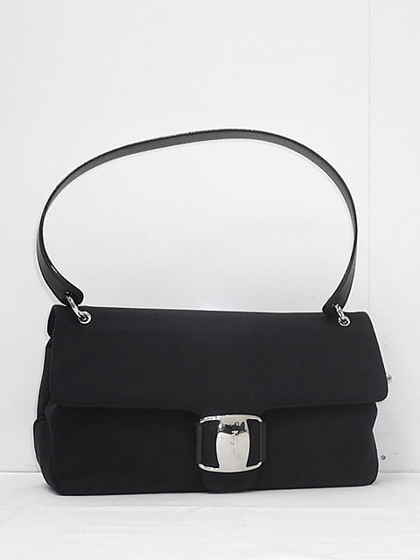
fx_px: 1052
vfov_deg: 29.8
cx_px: 210
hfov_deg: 22.6
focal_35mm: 65
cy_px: 280
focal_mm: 11.78
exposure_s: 1/60
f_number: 3.8
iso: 320
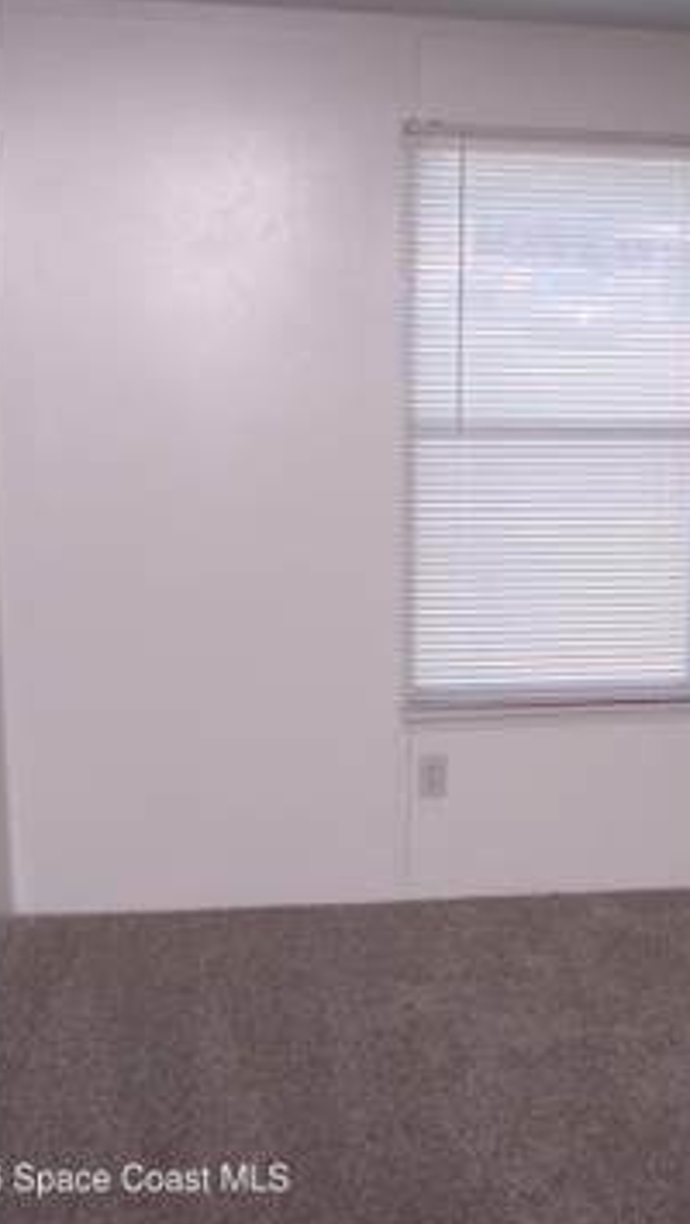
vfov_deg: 37.2
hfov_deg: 20.6
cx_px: 724
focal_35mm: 56
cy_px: 614
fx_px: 1819
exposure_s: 1/60
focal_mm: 6.3
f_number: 2.8
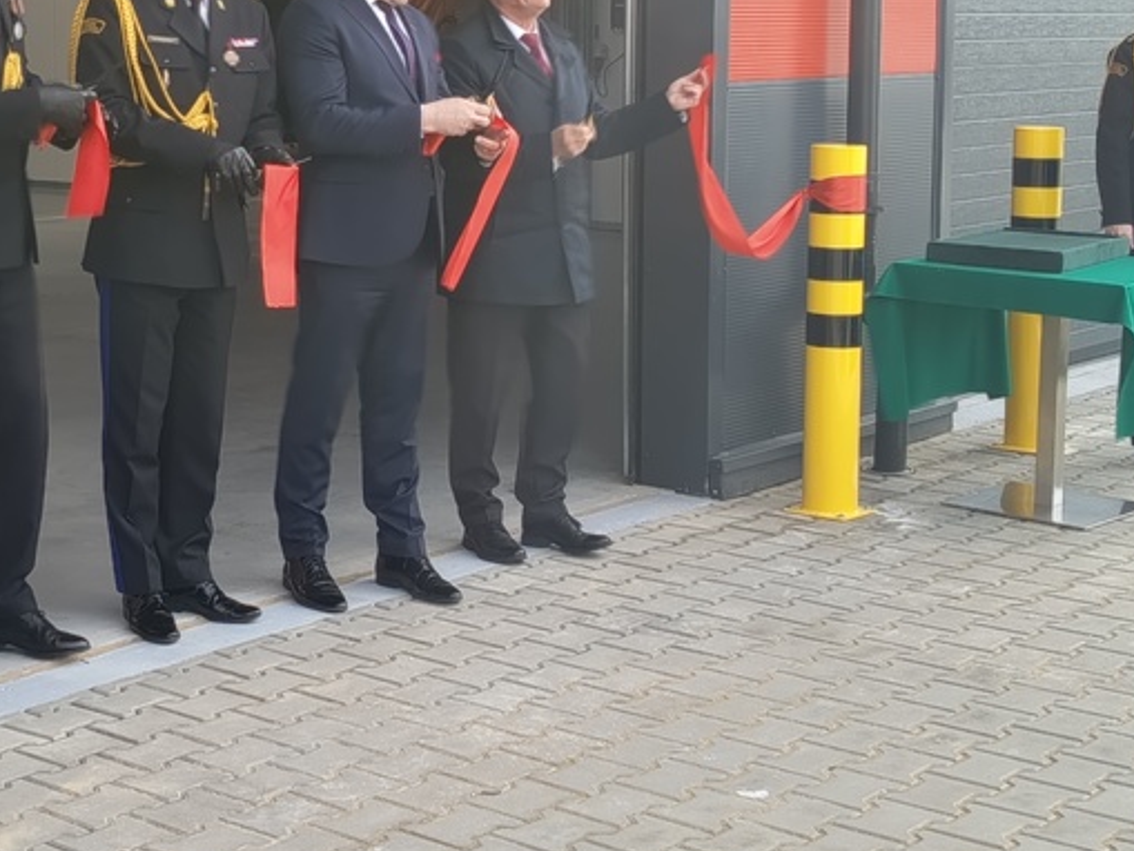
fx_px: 2359
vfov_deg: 20.3
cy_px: 238
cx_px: 291
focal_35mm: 72
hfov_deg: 26.7
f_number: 1.7
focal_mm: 5.27
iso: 50
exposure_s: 1/132
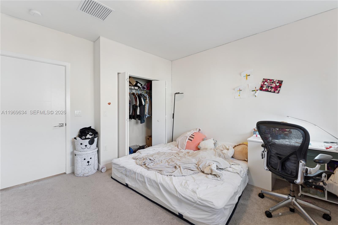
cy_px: 112
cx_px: 169
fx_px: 138
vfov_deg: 78.4
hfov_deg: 101.5
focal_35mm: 15
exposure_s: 1/30
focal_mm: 14.7
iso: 100
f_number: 5
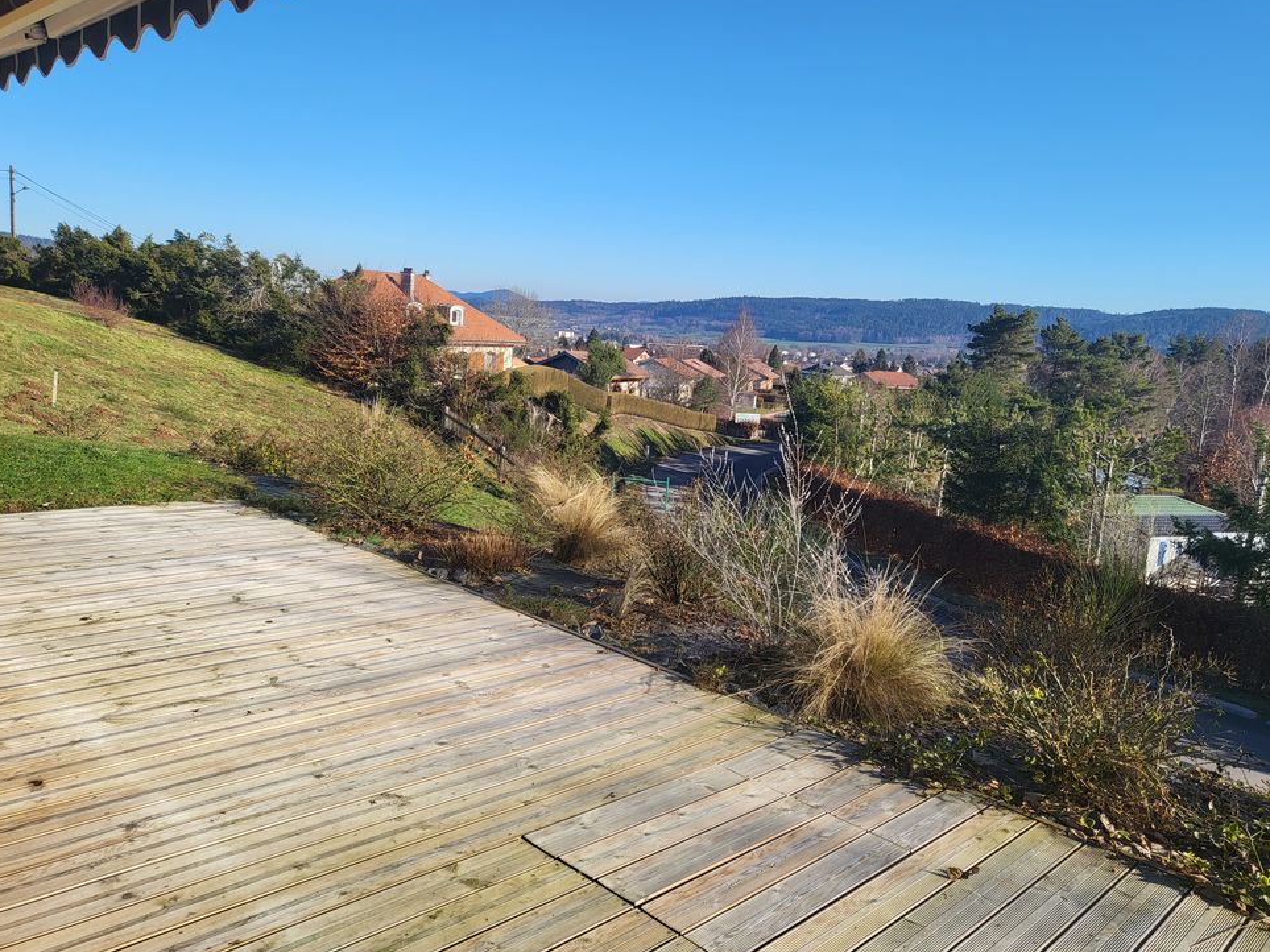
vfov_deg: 51.3
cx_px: 654
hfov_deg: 65.3
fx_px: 990
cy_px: 487
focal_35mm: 27
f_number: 1.8
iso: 50
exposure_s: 1/2140
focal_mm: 4.25
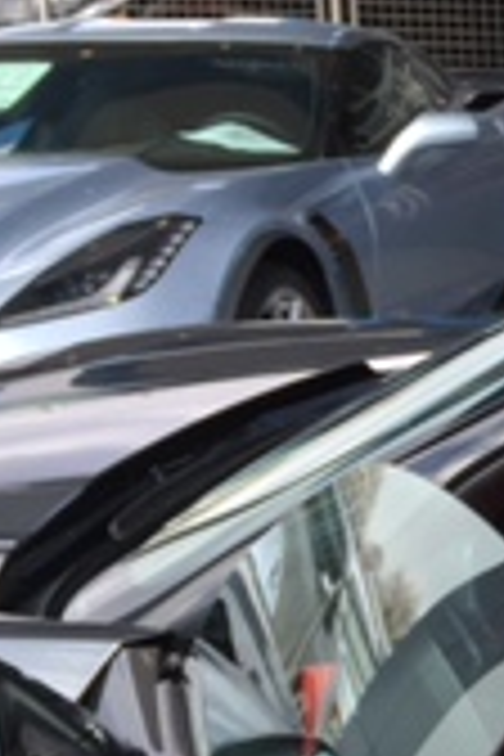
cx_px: 1296
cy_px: 500
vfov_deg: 17.7
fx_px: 2415
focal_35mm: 115
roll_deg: -1.1
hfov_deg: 10.1
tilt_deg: -11.8
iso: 25
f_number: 2.2
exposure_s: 1/284
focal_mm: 4.15
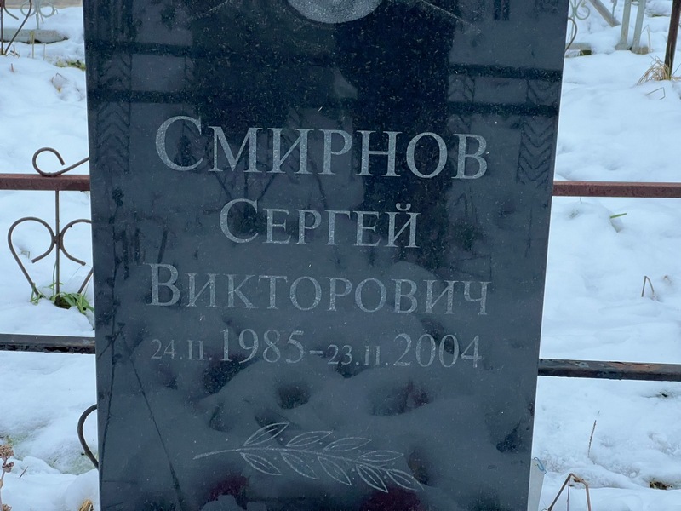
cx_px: 340
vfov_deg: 19.1
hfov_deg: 25.3
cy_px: 256
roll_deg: -0.1
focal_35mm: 77
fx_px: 1515
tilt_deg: -22.1
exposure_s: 1/60
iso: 250
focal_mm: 9
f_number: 2.8
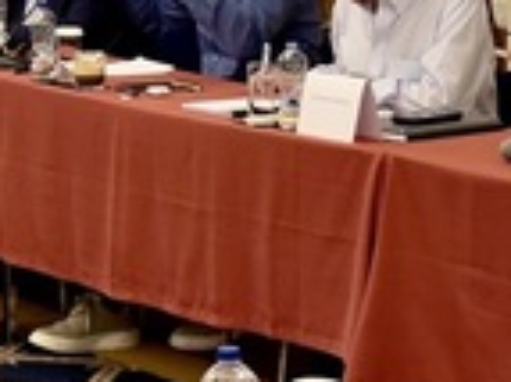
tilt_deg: -5.9
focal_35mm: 184
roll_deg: +0.5
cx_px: -25
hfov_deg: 10.6
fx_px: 2714
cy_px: -2
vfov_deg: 8.0
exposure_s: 1/50
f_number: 1.78
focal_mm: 6.76
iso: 160
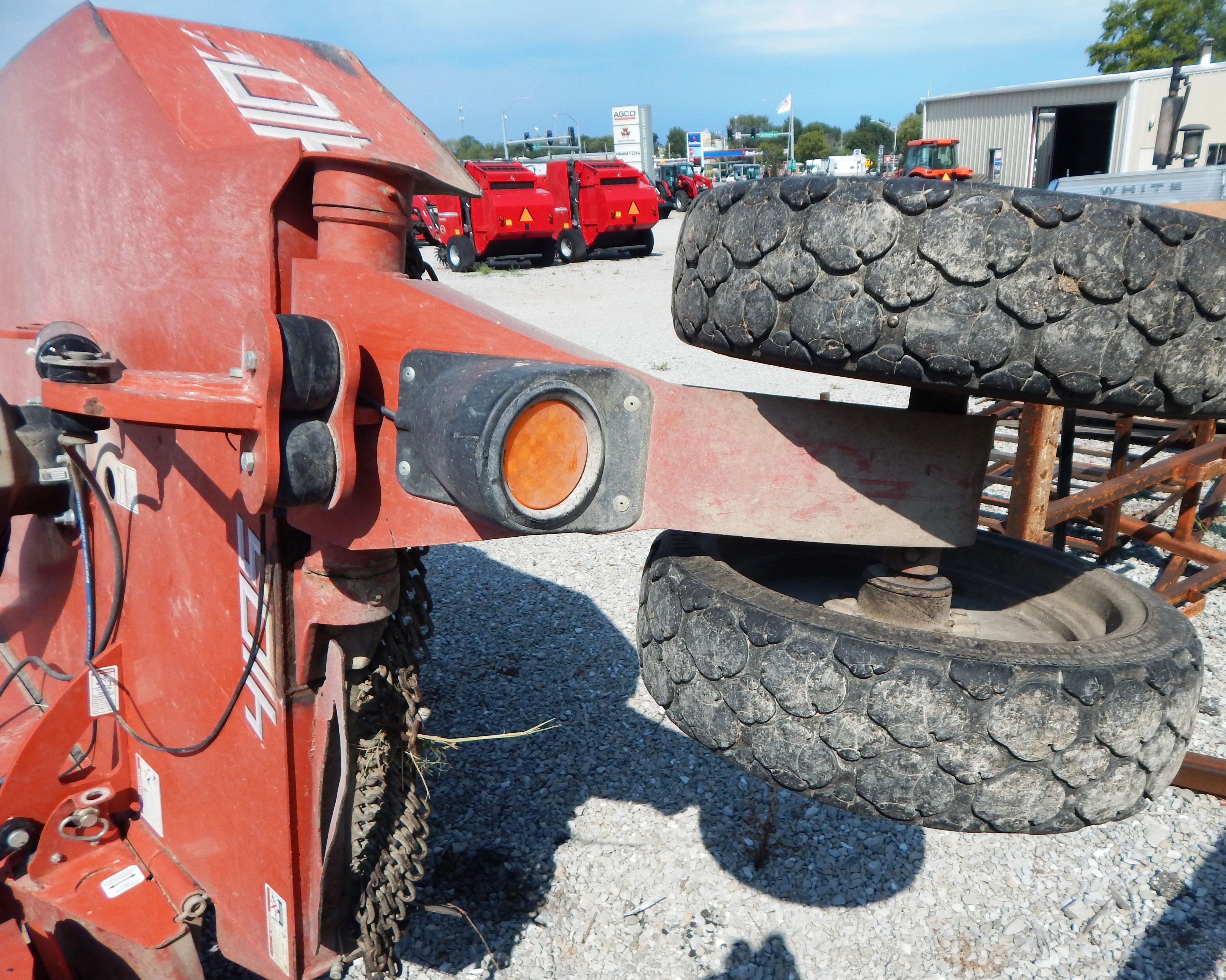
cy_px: 490
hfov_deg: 70.1
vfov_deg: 58.8
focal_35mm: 24
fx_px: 871
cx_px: 679
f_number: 6
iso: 125
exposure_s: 1/500
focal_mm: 4
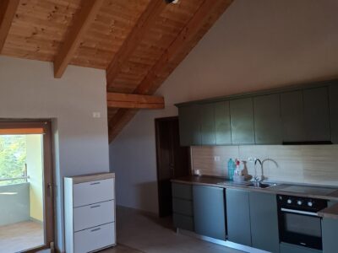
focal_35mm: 23
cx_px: 169
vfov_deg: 58.9
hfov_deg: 73.9
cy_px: 126
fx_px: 225
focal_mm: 5.54
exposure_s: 1/30
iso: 400
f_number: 1.8
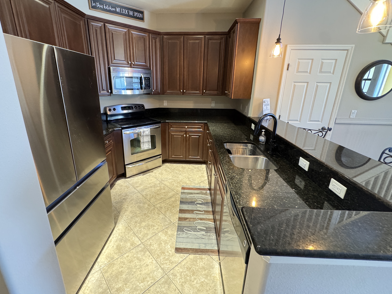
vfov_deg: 78.0
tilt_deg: -16.7
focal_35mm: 16
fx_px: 181
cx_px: 181
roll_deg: -1.1
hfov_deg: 94.3
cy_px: 137
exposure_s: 1/60
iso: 640
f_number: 2.2
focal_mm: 2.22
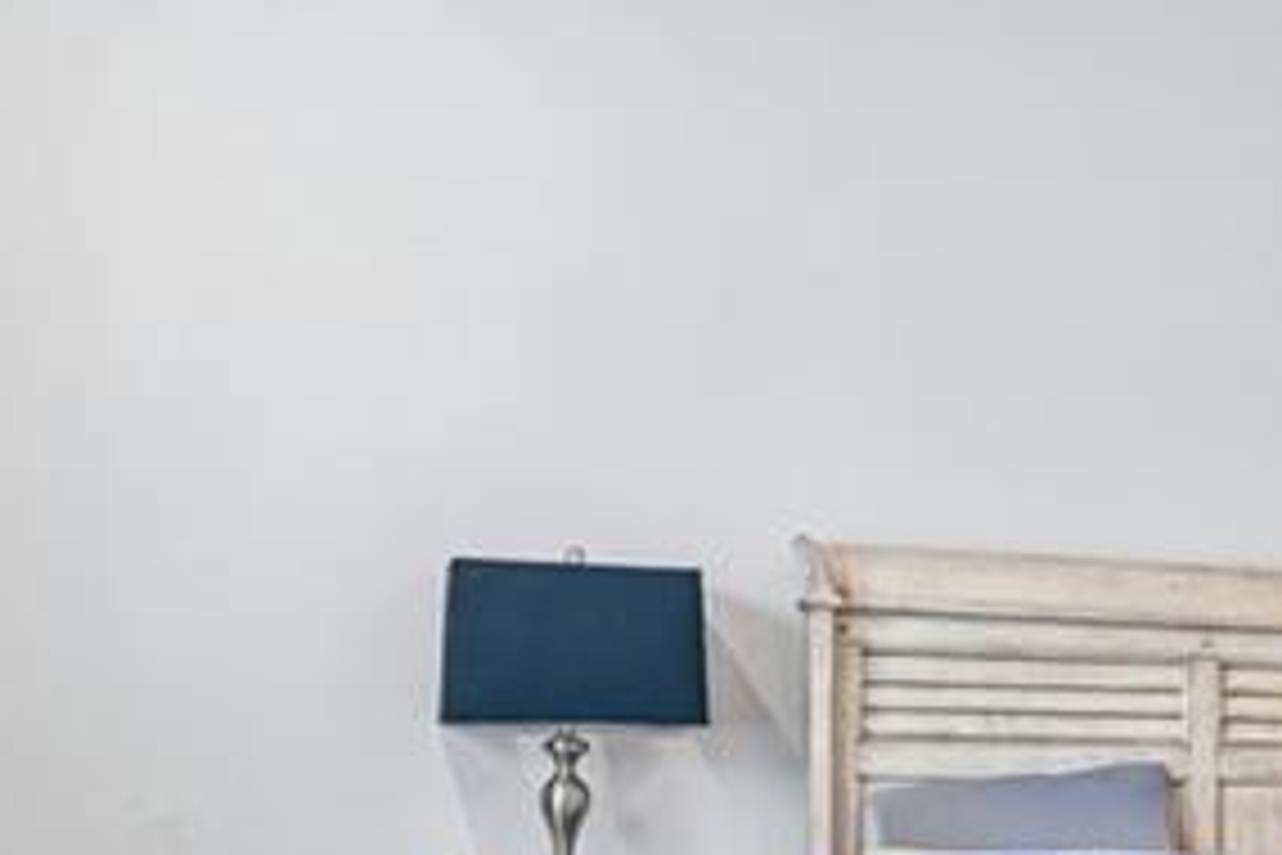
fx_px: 2172
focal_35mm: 61
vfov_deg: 21.7
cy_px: 776
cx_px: 1561
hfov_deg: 28.4
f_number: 8
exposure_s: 1/25
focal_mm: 17
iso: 800
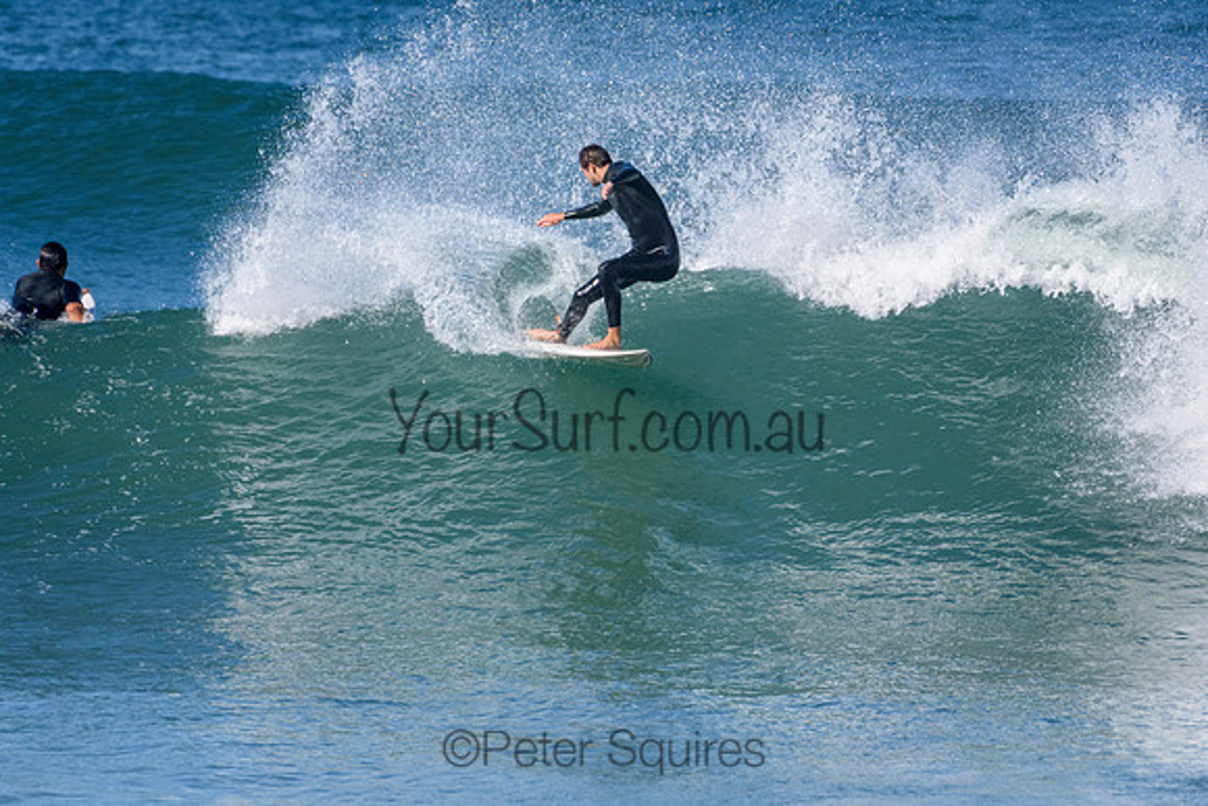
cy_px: 403
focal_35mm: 750
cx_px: 604
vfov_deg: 1.8
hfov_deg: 2.7
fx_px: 25175
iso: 720
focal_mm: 500
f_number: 5.6
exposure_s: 1/4000
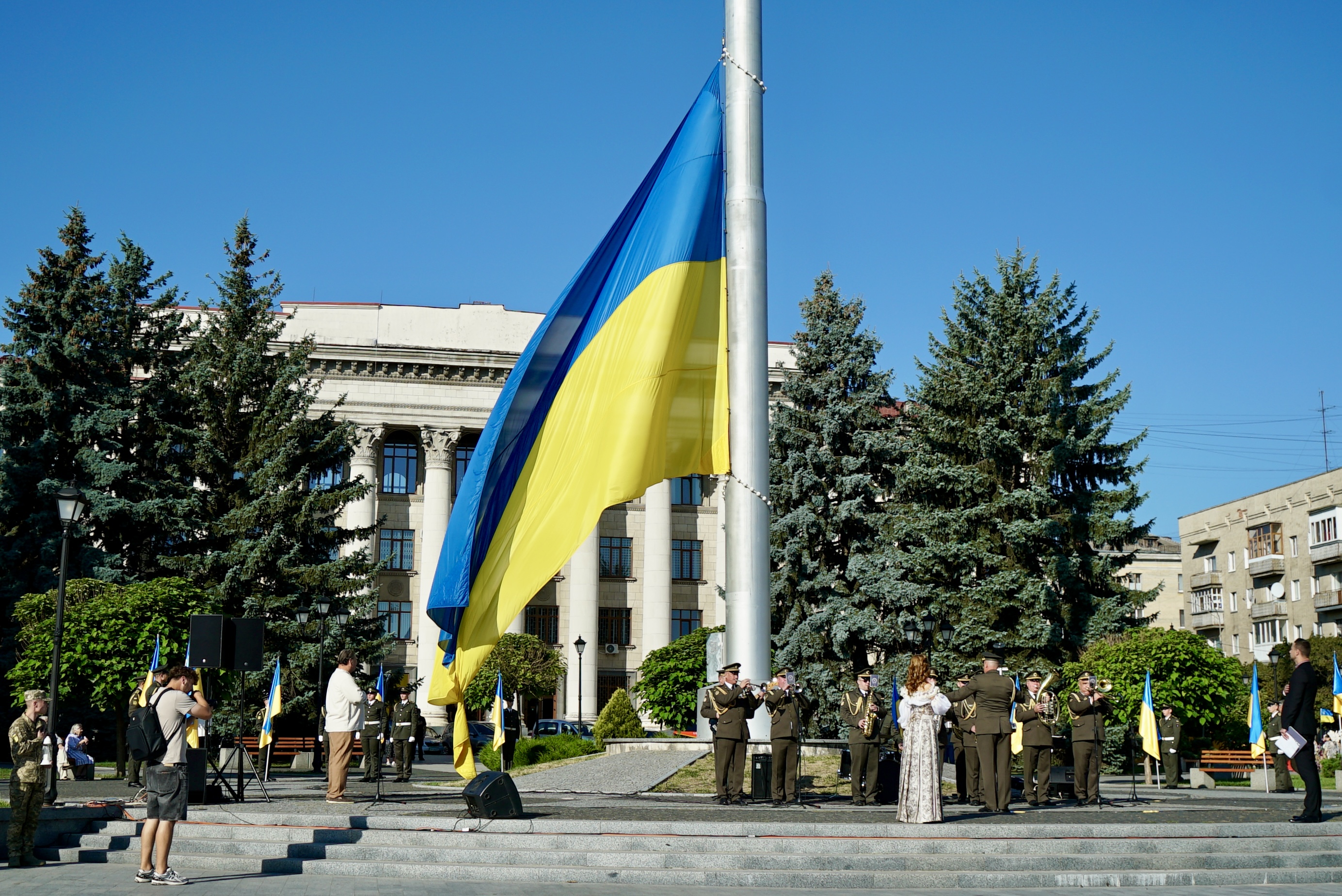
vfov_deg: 31.9
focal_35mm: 42
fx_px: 1566
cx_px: 671
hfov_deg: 46.4
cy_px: 448
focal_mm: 28
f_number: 4
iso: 100
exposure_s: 1/1600
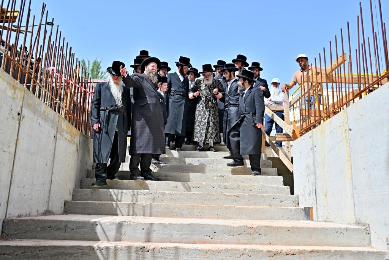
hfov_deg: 58.7
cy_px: 130
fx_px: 346
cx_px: 194
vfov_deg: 41.1
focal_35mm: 32
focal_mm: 32
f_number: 4
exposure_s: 1/2500
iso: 250
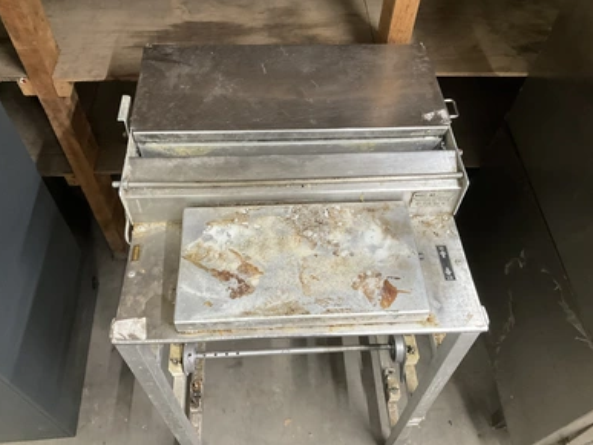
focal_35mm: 30
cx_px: 302
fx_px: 514
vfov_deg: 46.8
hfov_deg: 60.0
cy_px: 216
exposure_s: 1/40
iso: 250
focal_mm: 3
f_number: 1.8
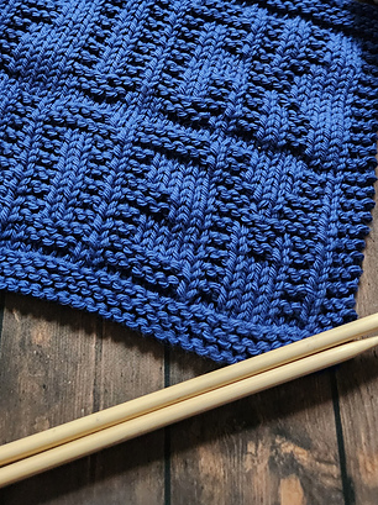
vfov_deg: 49.0
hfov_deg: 39.1
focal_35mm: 36
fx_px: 525
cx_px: 127
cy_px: 115
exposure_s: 1/120
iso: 1000
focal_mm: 5.4
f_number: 1.8
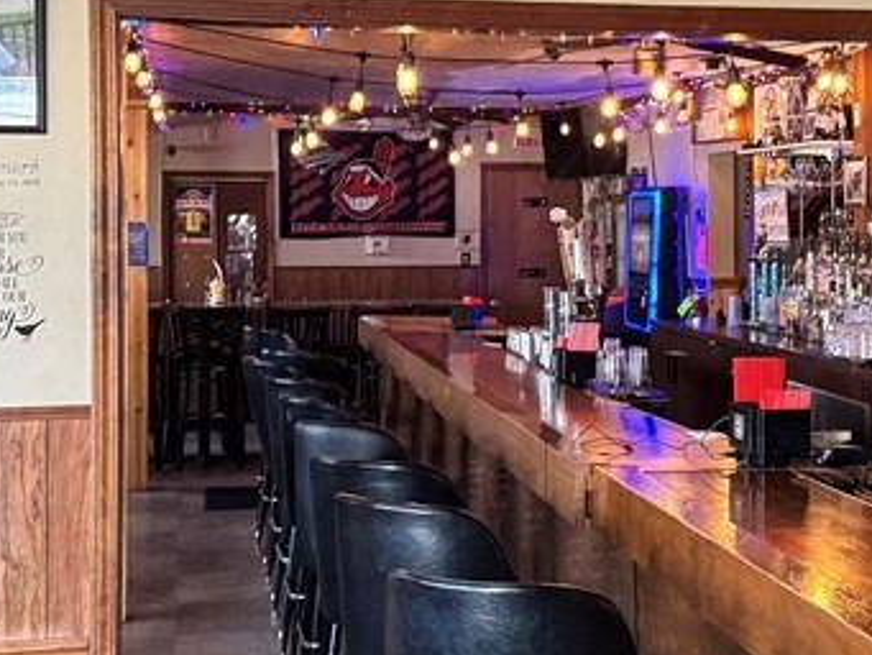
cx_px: 575
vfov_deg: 20.4
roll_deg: -0.1
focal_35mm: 72
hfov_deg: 26.9
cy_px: 256
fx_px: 1814
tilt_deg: -0.5
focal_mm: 6.76
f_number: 1.78
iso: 500
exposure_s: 1/60
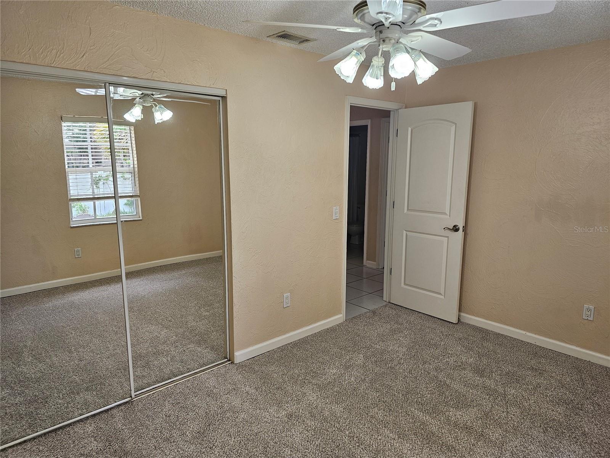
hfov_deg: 73.9
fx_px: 405
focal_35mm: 23
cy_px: 229
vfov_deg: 58.9
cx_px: 305
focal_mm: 6.3
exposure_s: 1/120
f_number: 1.7
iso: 80
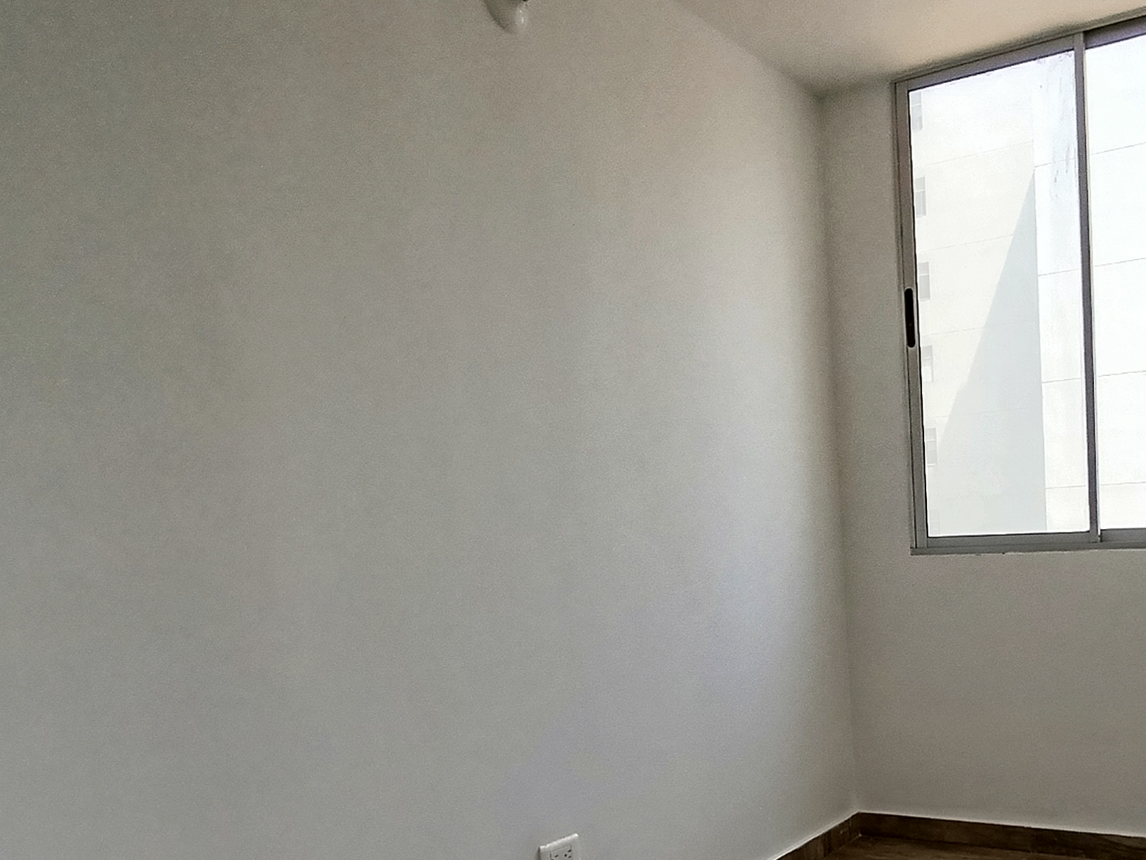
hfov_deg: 54.8
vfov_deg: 42.5
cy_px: 663
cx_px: 822
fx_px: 1059
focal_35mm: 32
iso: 50
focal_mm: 1.65
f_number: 2.2
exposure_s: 1/132
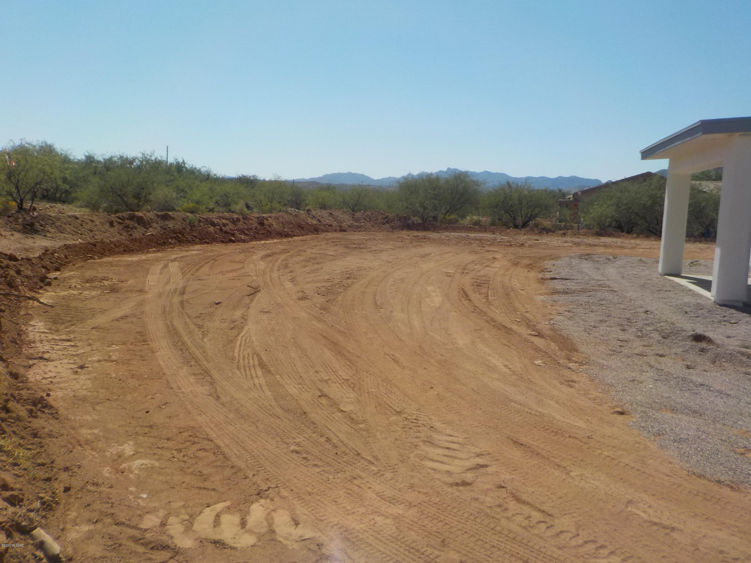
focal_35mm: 30
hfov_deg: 60.0
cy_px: 282
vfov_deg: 46.8
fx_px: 651
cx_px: 376
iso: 125
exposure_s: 1/1250
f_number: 3.3
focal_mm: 4.1
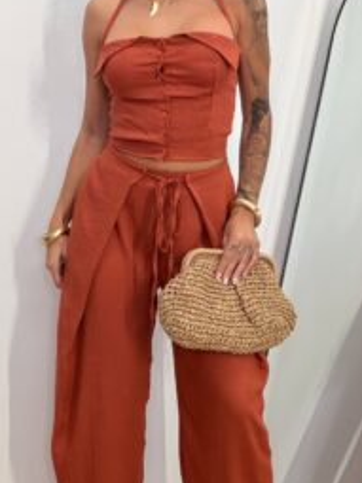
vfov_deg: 40.3
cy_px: 203
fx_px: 656
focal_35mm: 47
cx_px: 174
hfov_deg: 30.9
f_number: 1.9
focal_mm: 2.71
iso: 64
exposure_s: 1/83
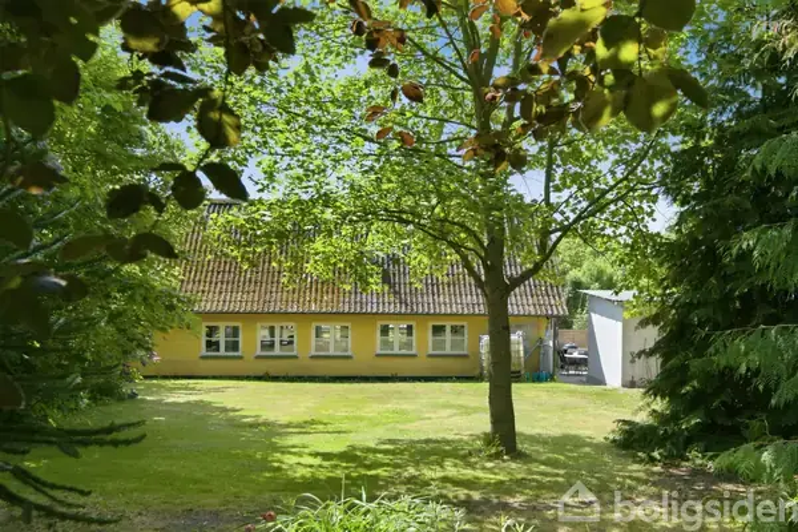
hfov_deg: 53.1
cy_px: 266
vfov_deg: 36.9
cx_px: 399
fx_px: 798
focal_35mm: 36
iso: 200
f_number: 8
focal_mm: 24
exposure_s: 1/100
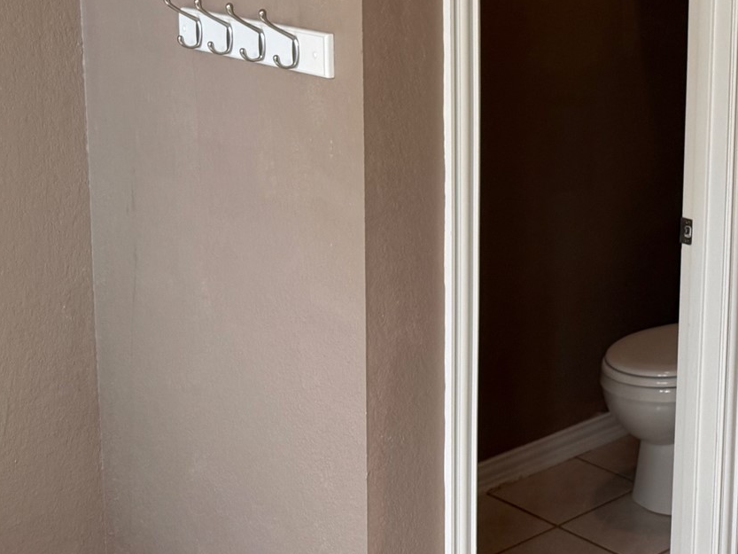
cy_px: 118
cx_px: 866
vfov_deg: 24.5
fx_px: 1258
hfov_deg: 28.7
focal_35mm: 59
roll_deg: -4.8
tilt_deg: -7.7
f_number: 1.78
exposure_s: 1/60
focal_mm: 6.76
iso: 160
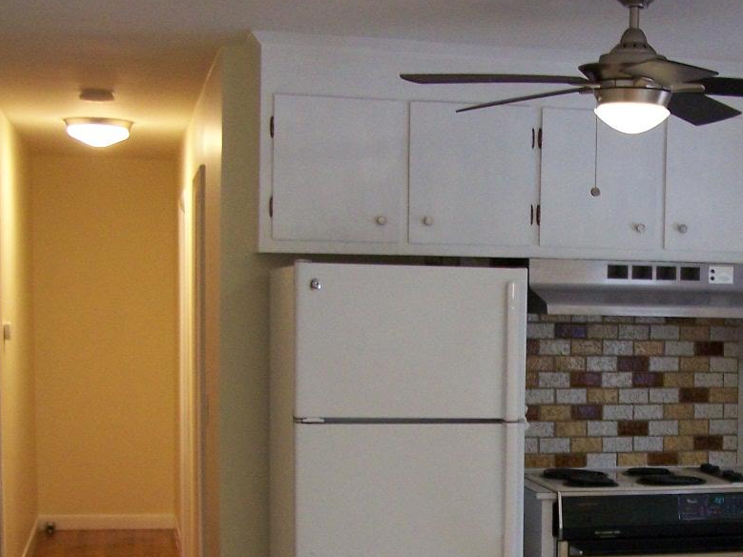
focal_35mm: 73
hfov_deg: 26.0
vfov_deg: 19.8
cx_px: 629
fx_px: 1567
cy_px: 499
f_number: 2.8
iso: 160
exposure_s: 1/20
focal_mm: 6.3
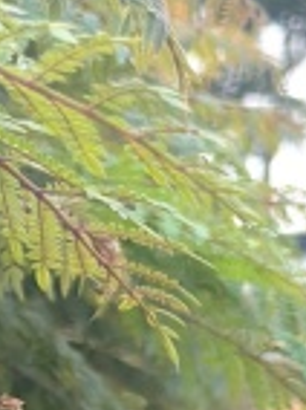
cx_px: -667
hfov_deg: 6.5
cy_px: 1026
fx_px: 2400
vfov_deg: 8.7
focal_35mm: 203
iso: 100
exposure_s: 1/422
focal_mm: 5.75
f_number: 2
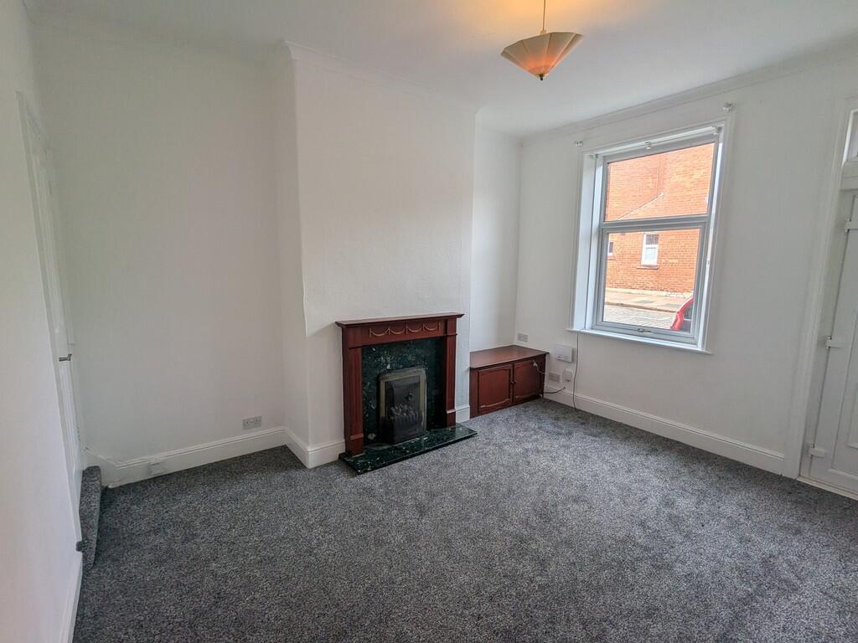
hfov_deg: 94.5
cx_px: 429
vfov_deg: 78.1
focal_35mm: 16
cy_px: 322
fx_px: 397
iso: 48
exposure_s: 1/223
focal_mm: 2.35
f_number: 2.2
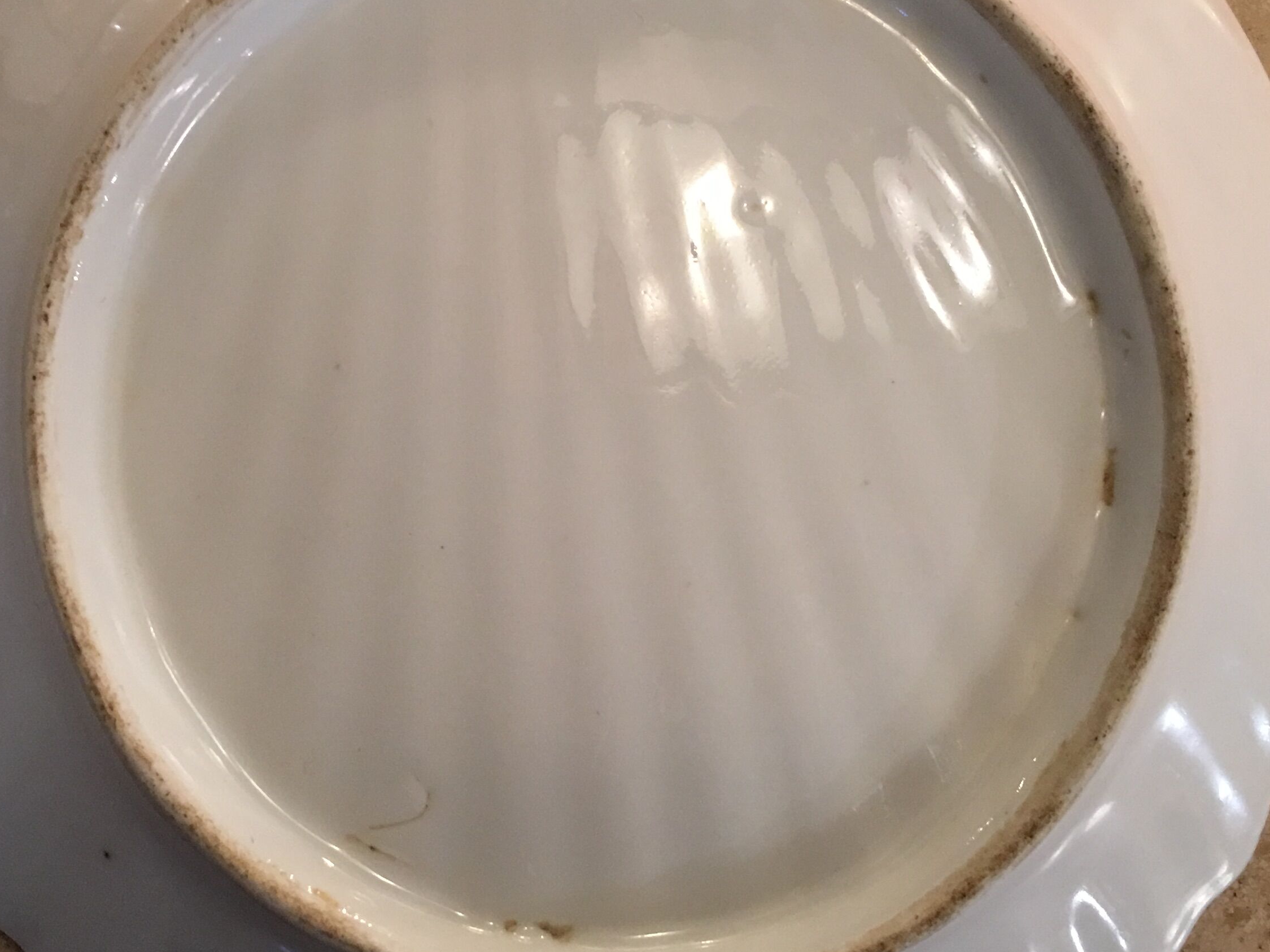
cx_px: 556
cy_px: 409
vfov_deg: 28.0
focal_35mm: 52
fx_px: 1907
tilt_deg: -83.3
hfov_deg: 36.8
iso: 100
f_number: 2.2
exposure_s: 1/17
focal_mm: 4.15
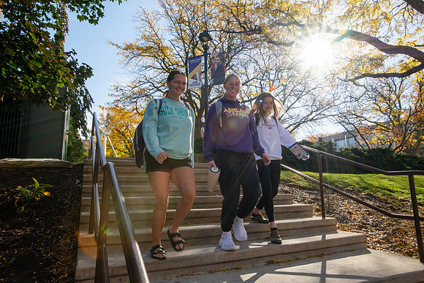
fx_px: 283
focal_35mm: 24
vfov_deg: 53.2
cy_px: 142
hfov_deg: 73.7
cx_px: 212
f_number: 20
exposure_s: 1/125
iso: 320
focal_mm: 24
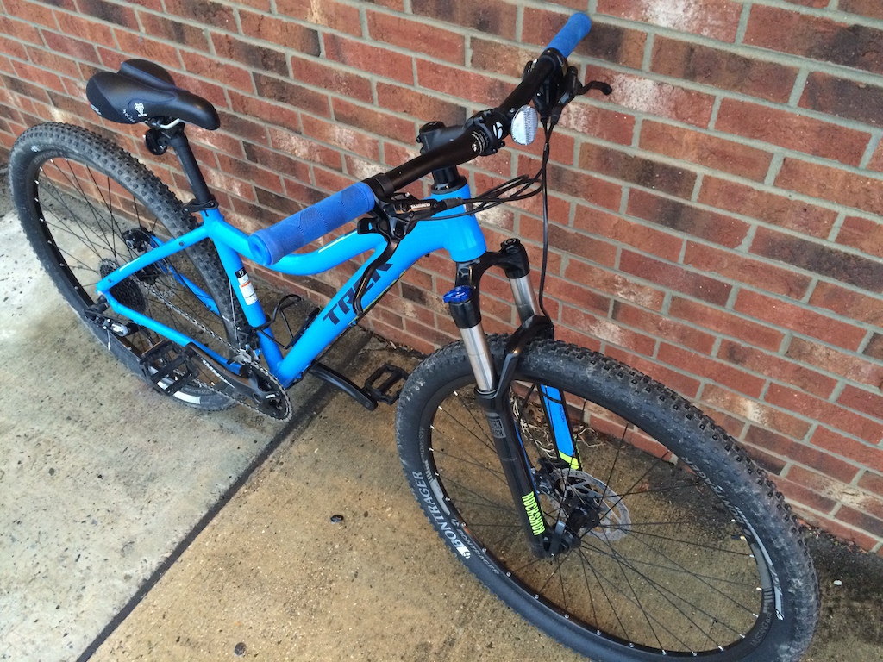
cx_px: 442
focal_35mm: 29
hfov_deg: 61.7
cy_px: 331
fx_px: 740
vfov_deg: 48.2
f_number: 2.2
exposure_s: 1/20
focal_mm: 4.15
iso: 250
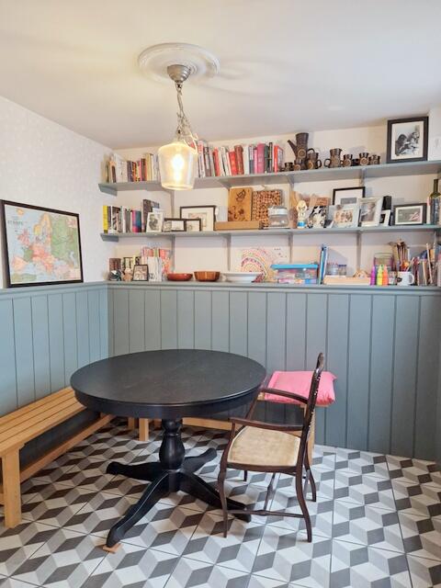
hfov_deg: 58.9
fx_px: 391
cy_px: 294
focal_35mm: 23
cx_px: 220
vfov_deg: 73.9
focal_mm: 5.4
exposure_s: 1/100
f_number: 1.8
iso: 640
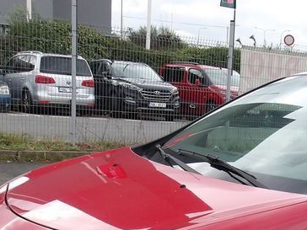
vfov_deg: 18.4
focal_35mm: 76
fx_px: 674
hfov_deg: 24.5
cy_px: 278
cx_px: 304
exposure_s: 1/691
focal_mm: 4.9
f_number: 3
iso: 100
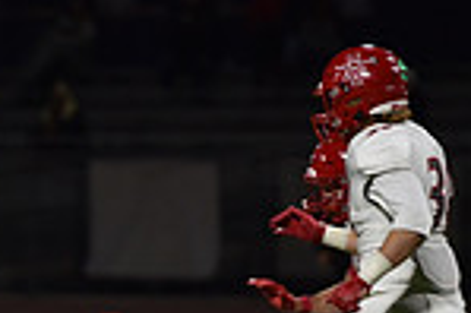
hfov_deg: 2.6
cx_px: -117
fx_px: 10194
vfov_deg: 1.8
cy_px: 406
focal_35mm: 780
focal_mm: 200
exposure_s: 1/500
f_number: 2.8
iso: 1250
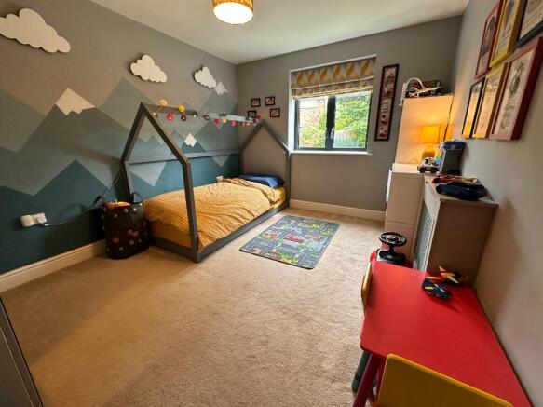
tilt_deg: -15.9
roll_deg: +0.6
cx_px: 272
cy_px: 204
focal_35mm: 14
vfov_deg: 85.7
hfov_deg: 102.1
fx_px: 220
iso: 160
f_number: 2.2
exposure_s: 1/100
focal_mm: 2.22
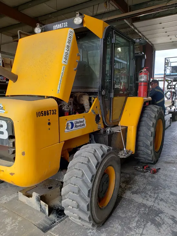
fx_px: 177
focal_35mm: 26
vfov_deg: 67.3
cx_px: 88
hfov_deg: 53.1
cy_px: 118
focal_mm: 4.3
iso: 50
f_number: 2.4
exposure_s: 1/173
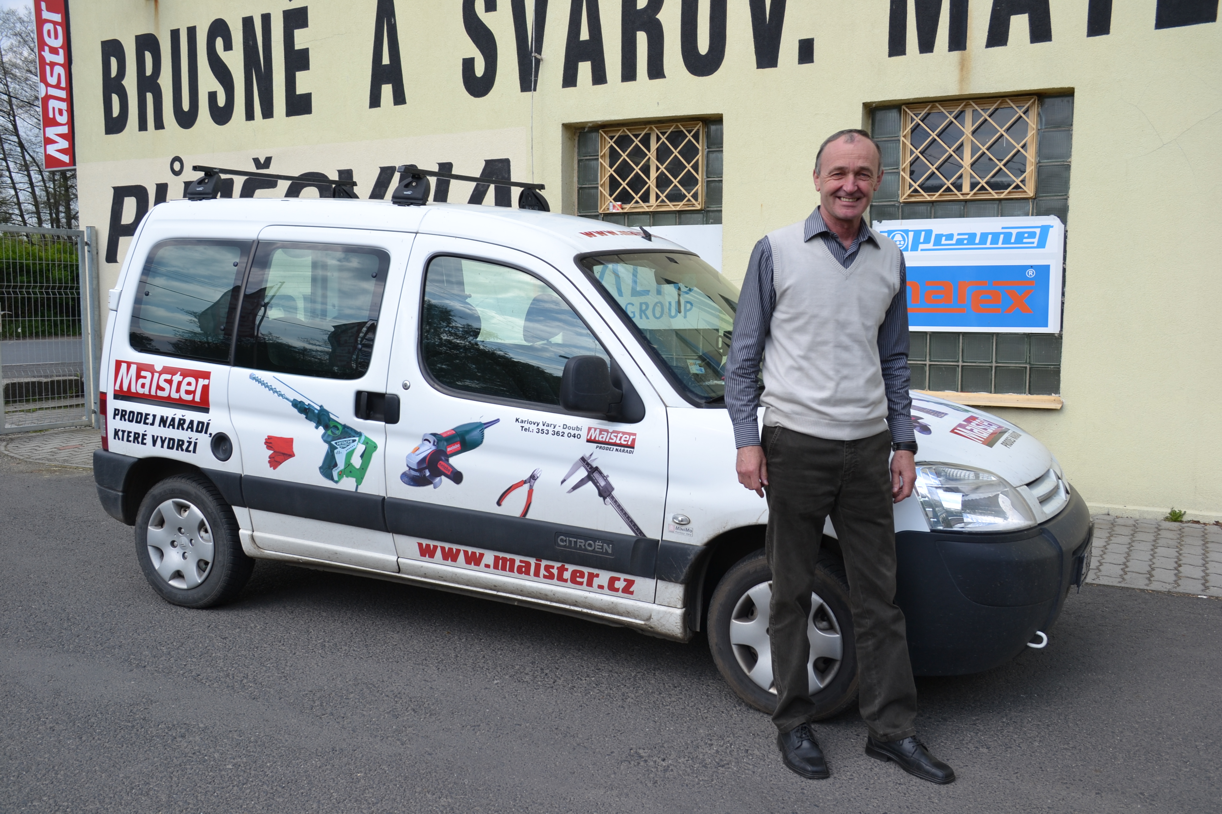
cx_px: 611
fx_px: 1120
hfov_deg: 57.2
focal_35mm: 33
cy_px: 407
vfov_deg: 40.0
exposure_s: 1/200
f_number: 7.1
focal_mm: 22
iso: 100
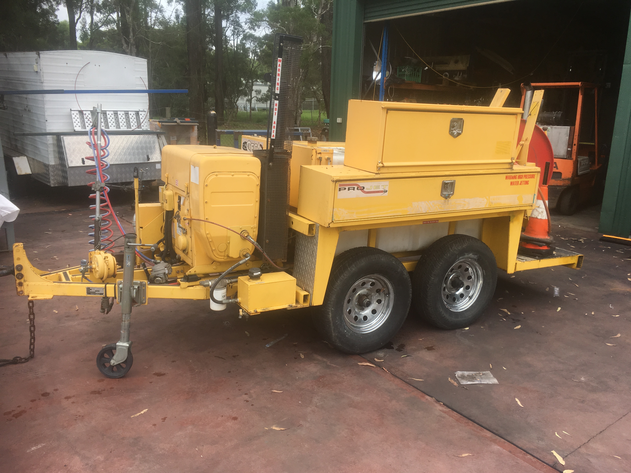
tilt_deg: -11.9
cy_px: 236
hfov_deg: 61.7
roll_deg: +0.1
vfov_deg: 48.2
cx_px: 316
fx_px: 529
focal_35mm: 29
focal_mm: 4.15
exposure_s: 1/545
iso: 25
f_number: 2.2
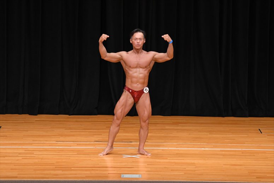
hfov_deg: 9.2
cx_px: 137
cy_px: 92
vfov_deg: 6.1
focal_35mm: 225
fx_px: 1712
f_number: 5.6
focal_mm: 150
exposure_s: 1/400
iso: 3200
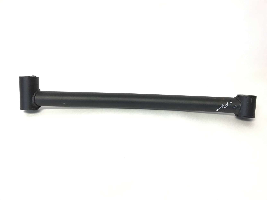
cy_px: 100
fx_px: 239
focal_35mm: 31
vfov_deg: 45.4
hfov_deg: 58.4
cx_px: 134
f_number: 2.4
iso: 40
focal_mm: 3.3
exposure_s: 1/33
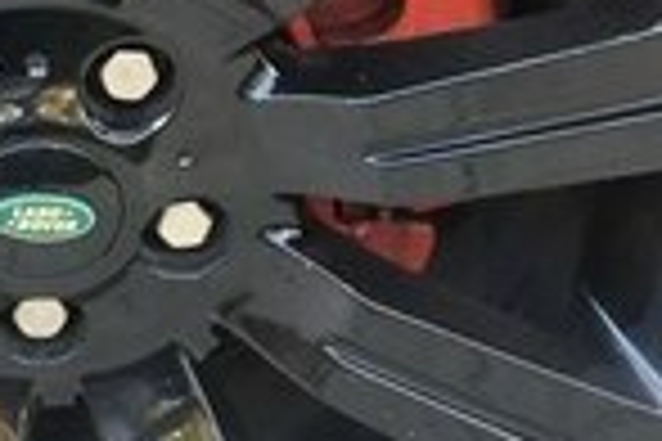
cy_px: -140
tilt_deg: -23.4
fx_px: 1876
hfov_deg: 19.1
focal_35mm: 102
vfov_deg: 13.0
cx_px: -81
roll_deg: -2.0
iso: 50
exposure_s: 1/33
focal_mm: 4.15
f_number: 2.2
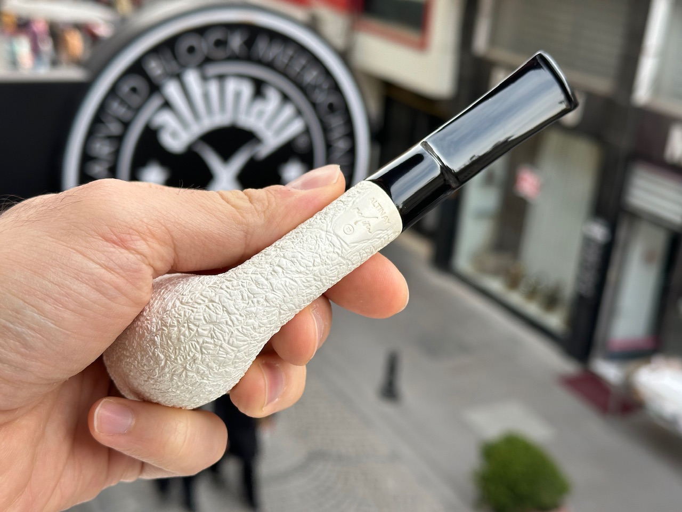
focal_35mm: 48
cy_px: 256
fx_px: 946
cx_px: 341
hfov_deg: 39.7
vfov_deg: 30.3
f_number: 1.78
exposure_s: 1/513
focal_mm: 6.86
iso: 64
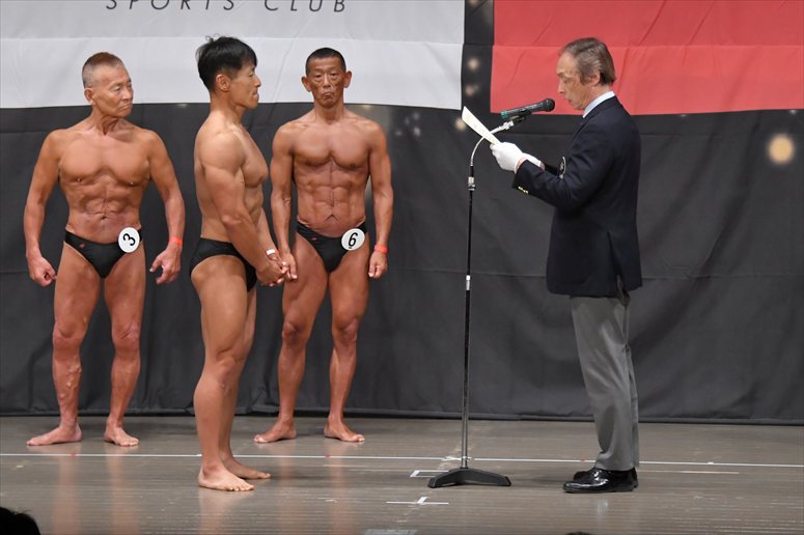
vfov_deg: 6.8
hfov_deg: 10.2
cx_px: 402
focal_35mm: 202
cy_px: 268
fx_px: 4509
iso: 5000
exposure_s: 1/400
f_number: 5.6
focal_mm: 135
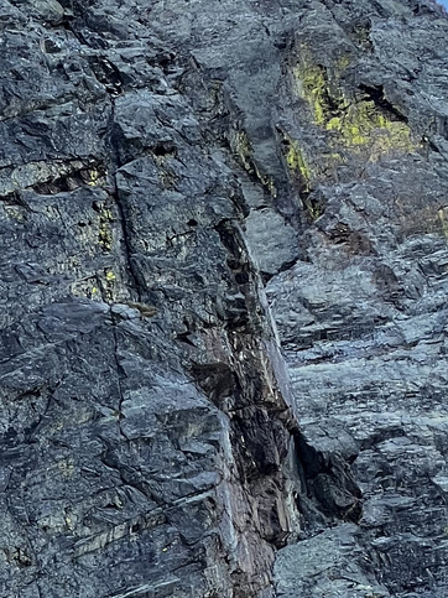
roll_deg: +4.5
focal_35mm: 255
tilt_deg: +22.1
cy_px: 422
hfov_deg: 5.8
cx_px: -257
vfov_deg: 7.8
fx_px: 4402
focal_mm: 9
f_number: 2.8
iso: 40
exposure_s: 1/99
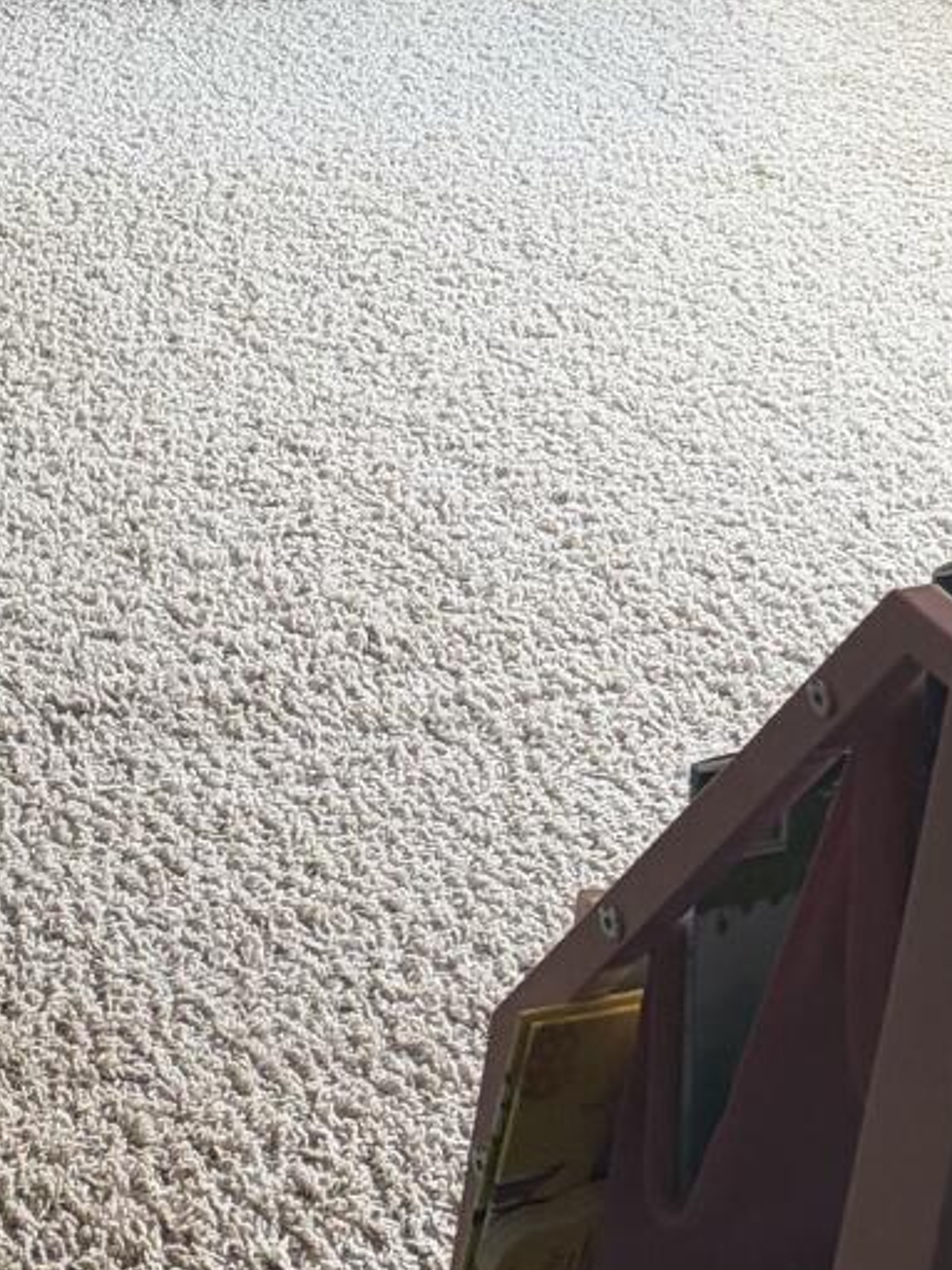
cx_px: -892
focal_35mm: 94
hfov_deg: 13.6
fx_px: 3448
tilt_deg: -9.0
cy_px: -1024
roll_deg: -5.5
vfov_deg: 17.1
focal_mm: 6.76
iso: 250
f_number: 1.78
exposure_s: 1/120
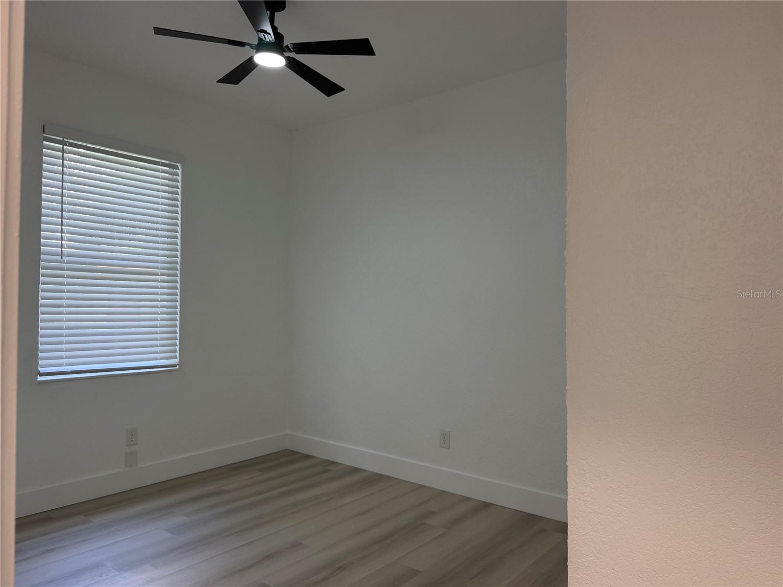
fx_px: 543
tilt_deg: +1.6
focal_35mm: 24
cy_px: 294
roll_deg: -0.2
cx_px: 392
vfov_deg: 56.8
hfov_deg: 71.6
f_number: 1.78
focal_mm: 6.76
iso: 125
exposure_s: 1/120
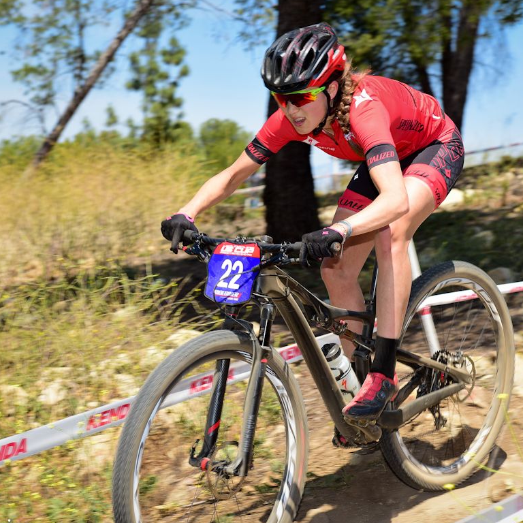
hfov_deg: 18.7
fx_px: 1590
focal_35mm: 93
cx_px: 286
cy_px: 265
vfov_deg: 18.7
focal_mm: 70
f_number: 6.3
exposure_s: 1/250
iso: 100
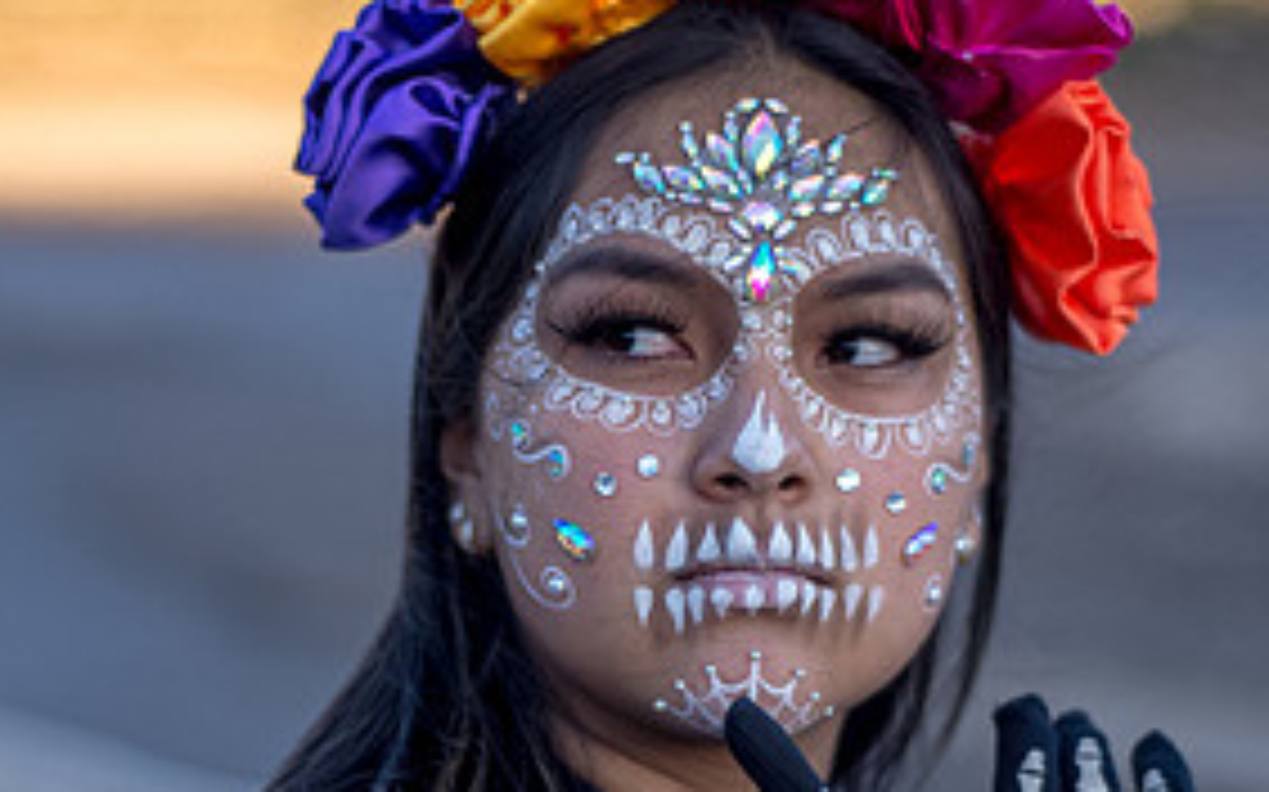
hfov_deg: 19.8
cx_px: 594
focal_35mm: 105
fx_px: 3630
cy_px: 592
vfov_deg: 12.4
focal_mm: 50
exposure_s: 1/1600
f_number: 1.8
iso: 100
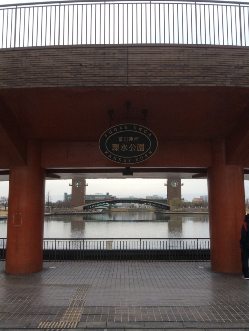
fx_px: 326
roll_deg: +0.0
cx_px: 123
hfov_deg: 41.8
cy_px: 173
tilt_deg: +6.4
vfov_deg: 53.9
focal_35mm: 34
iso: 32
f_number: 2.4
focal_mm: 3.3
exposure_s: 1/213
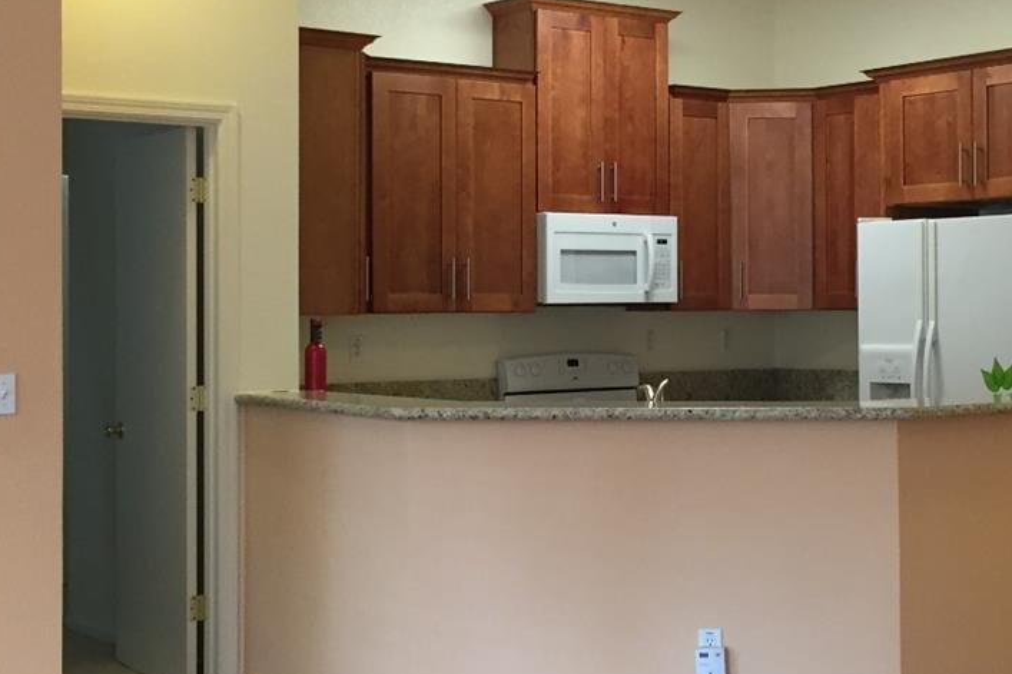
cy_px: 286
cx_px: 623
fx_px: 1799
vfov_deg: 21.2
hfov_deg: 31.3
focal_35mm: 64
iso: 100
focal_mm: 4.15
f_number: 2.2
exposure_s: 1/30
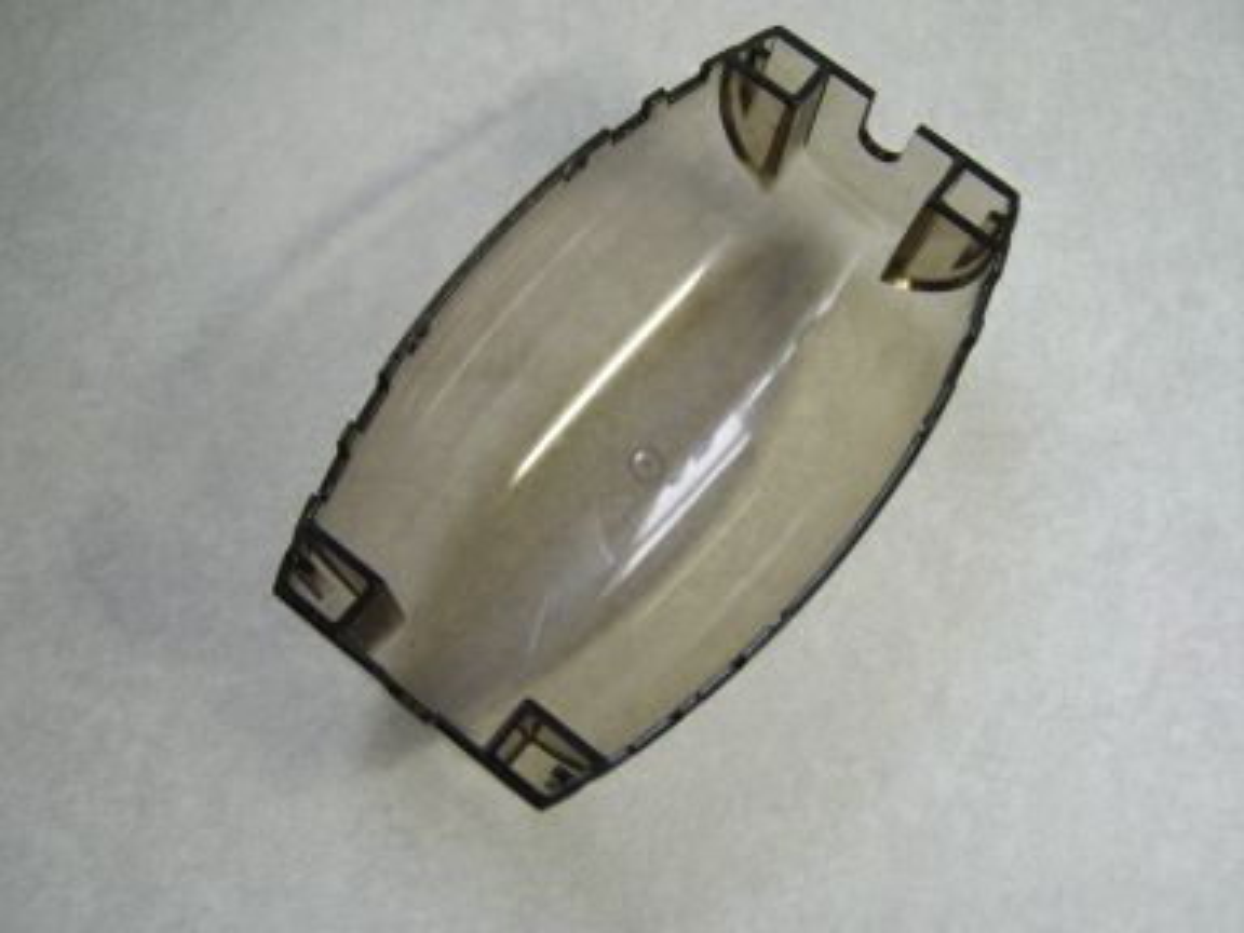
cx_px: 622
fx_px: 1114
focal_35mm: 31
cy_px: 466
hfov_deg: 58.4
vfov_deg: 45.4
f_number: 2.7
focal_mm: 8.13
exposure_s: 1/16
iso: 71
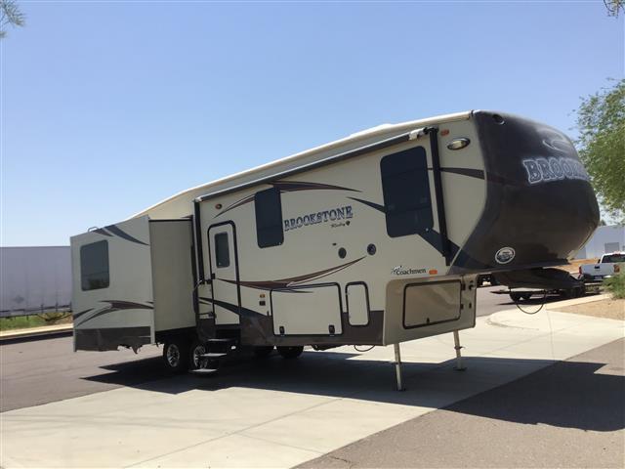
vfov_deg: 45.4
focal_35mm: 31
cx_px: 312
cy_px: 234
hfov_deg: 58.4
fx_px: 560
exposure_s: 1/1314
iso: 25
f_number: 2.4
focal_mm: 3.3
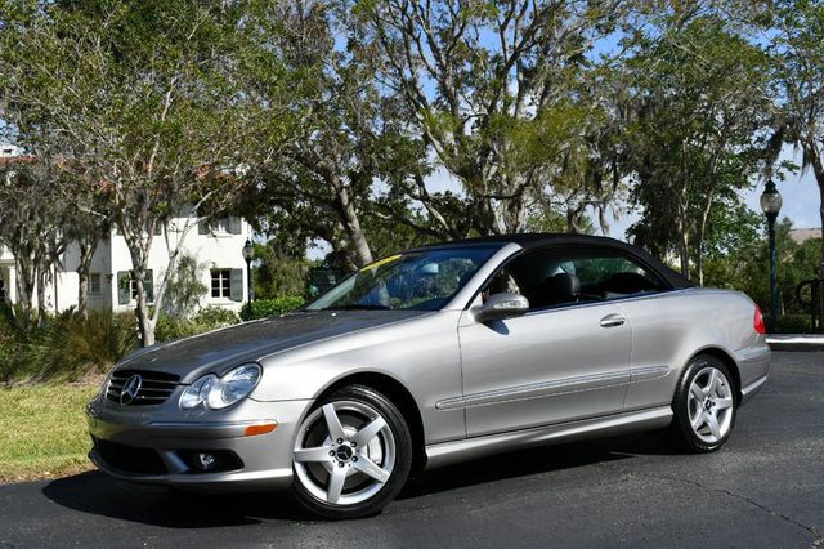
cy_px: 274
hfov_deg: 43.6
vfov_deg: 29.8
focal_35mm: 45
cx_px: 412
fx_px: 1029
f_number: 9
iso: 100
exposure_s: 1/320
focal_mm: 30
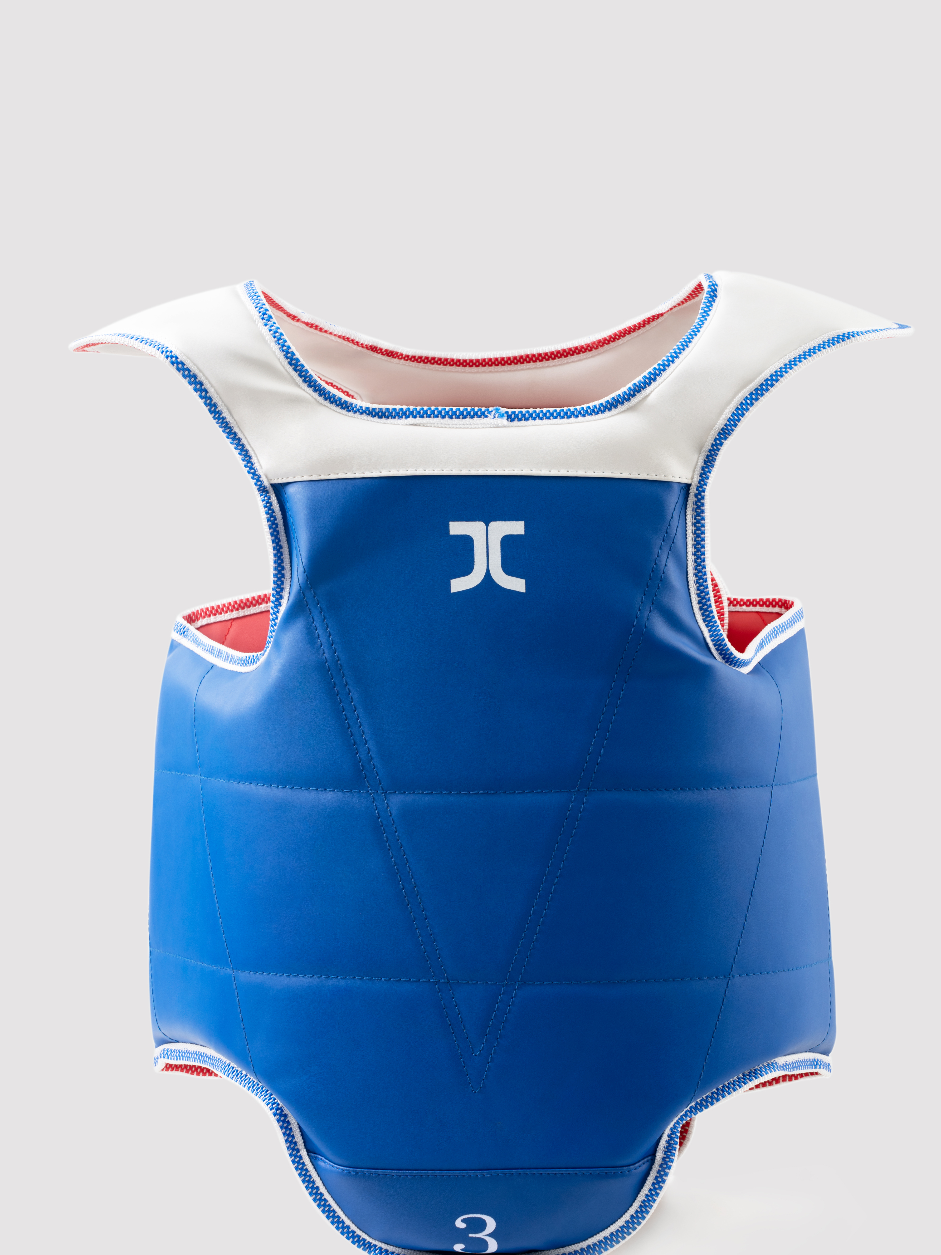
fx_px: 2972
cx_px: 473
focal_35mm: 82
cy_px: 648
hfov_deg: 18.0
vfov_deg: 23.8
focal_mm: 75
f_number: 14
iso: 100
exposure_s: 1/125
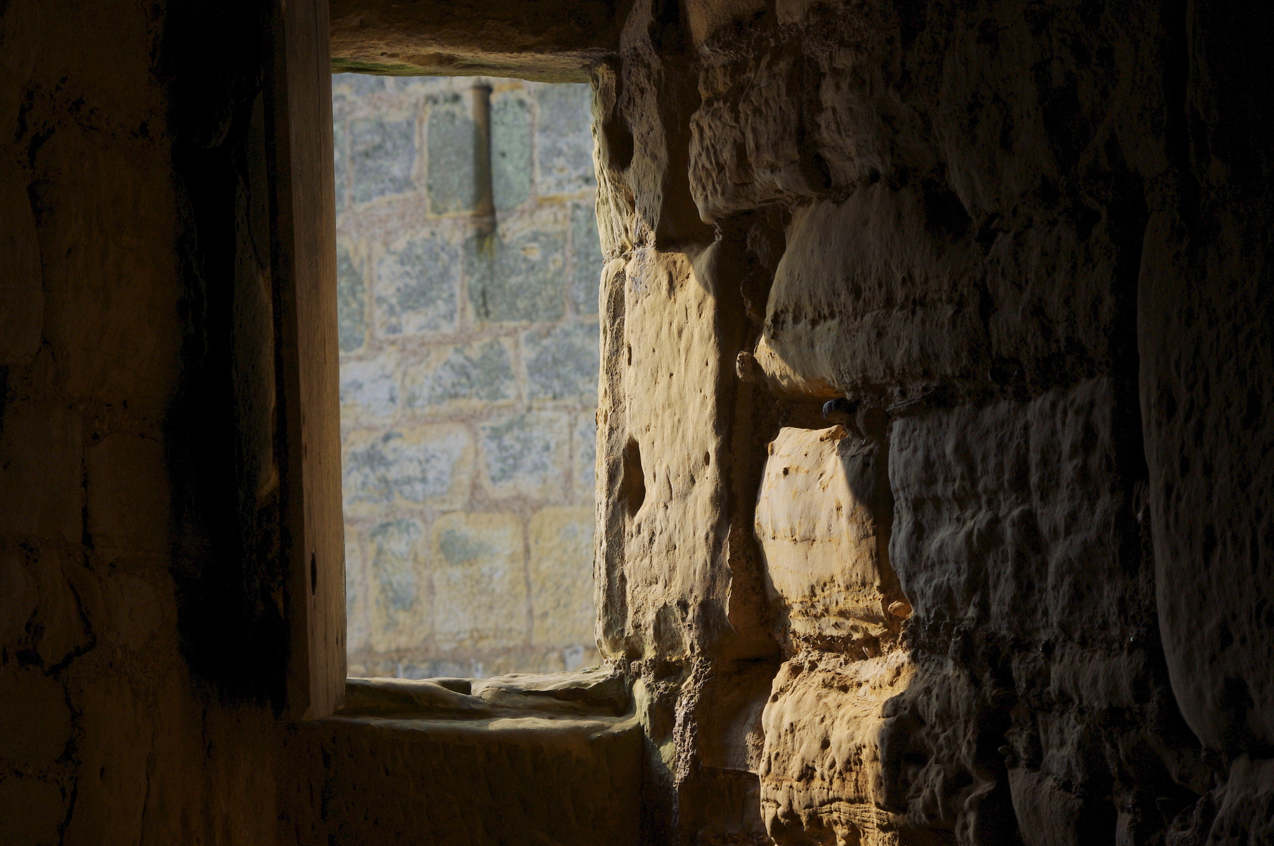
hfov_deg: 15.5
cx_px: 637
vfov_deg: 10.4
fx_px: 4665
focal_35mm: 132
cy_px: 423
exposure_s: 1/250
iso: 400
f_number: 13
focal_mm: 87.5
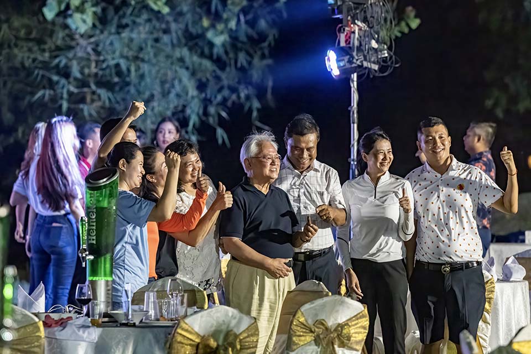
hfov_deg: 10.3
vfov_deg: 6.9
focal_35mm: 200
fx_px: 2950
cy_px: 177
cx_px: 266
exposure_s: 1/250
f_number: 4
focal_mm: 200
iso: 20000
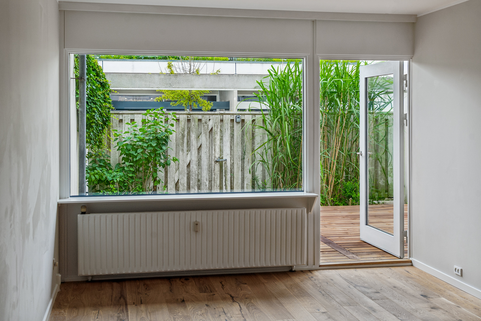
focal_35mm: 42
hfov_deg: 46.4
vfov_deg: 31.9
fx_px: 561
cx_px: 240
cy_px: 160
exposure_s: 1/125
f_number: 6.7
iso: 200
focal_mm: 42
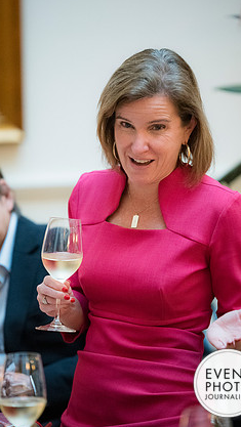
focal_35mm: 226
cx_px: 142
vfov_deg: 9.5
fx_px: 2564
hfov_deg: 5.4
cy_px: 219
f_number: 2.8
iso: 6400
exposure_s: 1/125
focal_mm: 200
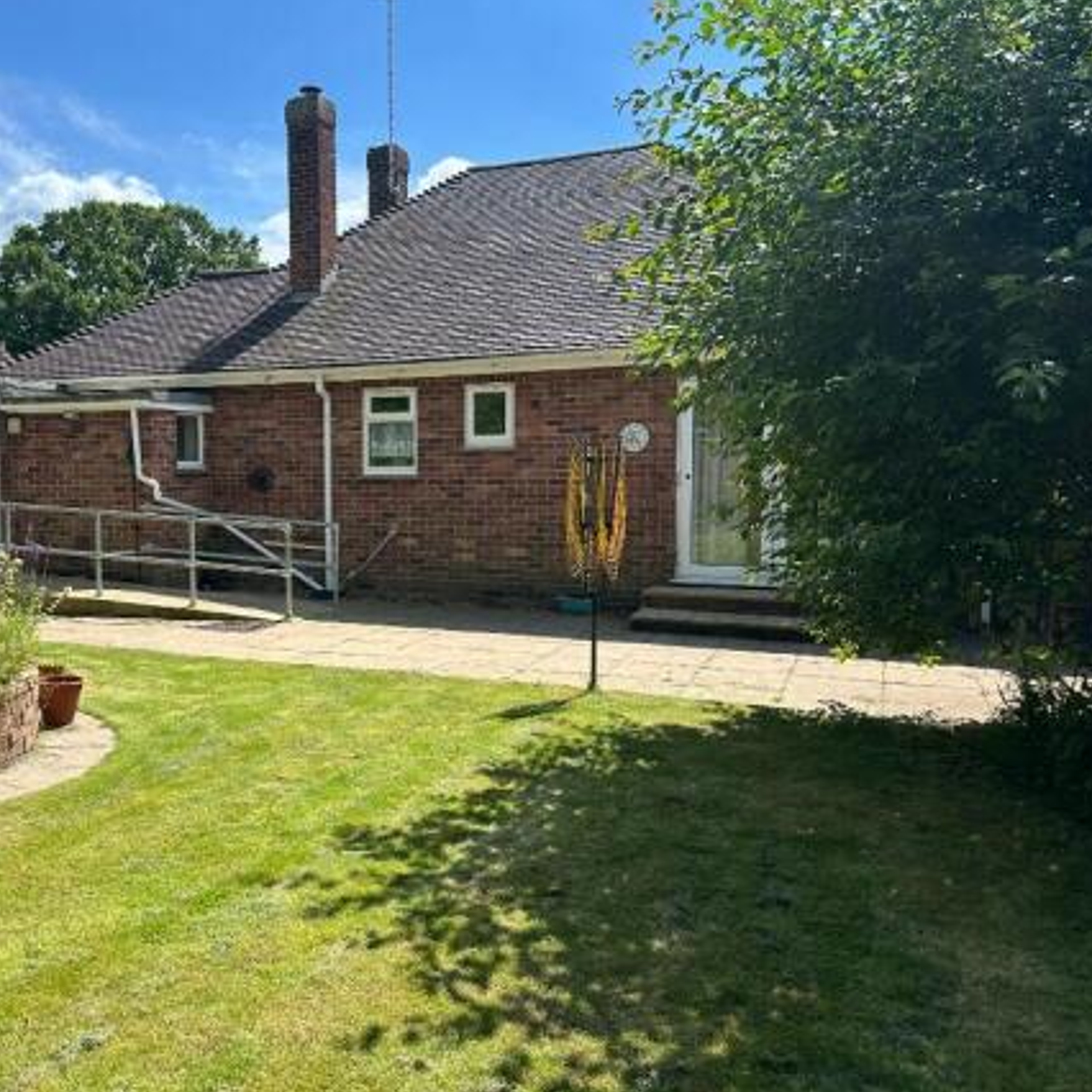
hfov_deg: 54.6
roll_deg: +1.0
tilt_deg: -3.5
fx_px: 1035
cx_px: 376
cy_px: 547
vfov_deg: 55.6
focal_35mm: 29
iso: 80
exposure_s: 1/2809
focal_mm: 6.86
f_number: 1.78
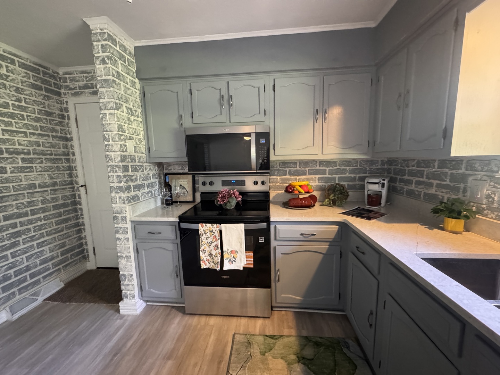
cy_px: 188
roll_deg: +1.5
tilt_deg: -8.1
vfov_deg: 85.7
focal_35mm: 14
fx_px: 202
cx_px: 250
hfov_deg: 102.1
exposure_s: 1/60
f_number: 2.2
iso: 1250
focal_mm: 2.22
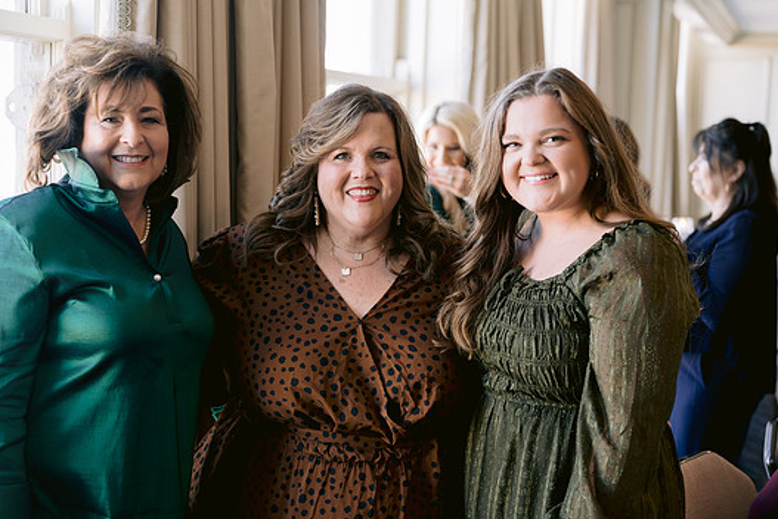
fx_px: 1189
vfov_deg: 24.6
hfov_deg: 36.2
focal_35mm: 55
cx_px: 365
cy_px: 274
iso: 250
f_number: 2.8
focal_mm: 50
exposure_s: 1/100
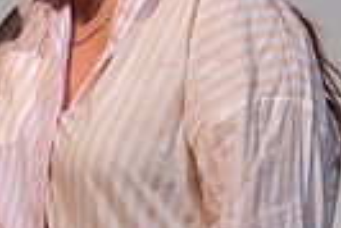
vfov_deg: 1.6
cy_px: 42
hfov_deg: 2.4
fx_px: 8013
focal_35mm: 845
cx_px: 0
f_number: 4
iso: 5000
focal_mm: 194
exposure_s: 1/320
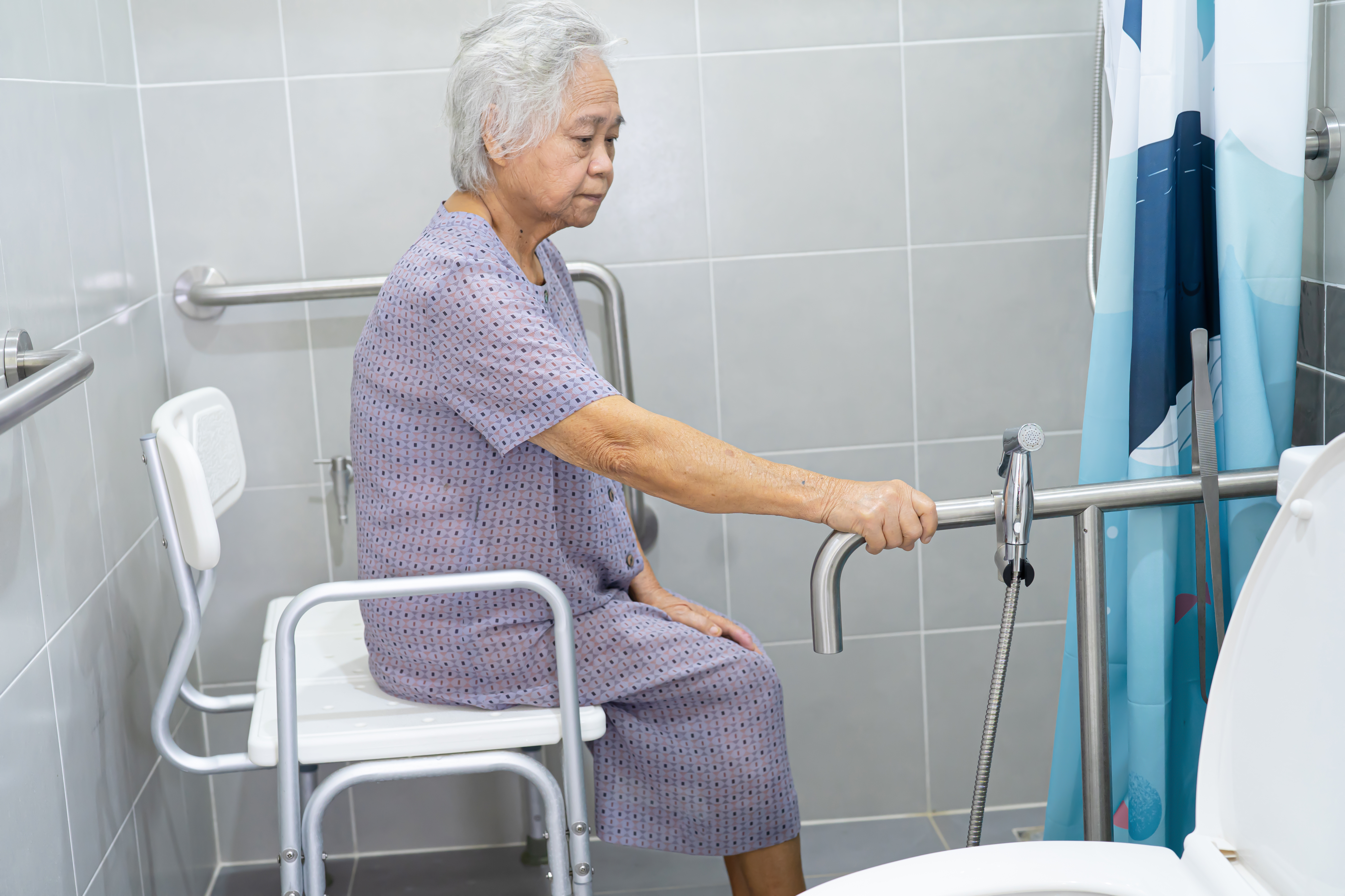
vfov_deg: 27.0
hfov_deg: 39.6
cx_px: 672
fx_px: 1868
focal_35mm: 50
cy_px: 448
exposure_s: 1/60
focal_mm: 50
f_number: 3.2
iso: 800
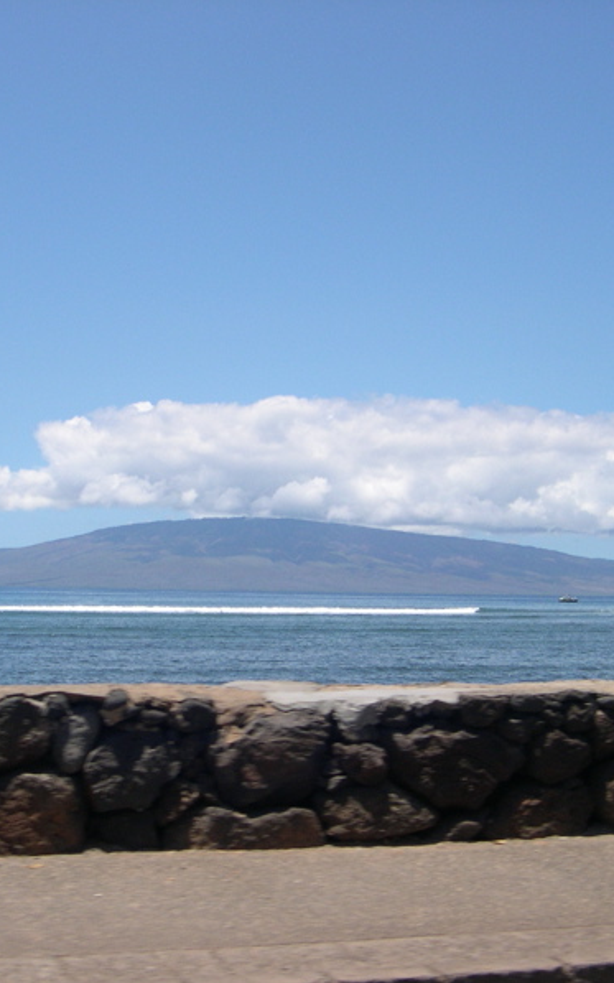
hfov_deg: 23.9
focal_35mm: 54
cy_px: 492
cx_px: 219
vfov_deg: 37.5
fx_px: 1446
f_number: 7.6
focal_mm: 8
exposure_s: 1/274
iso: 100
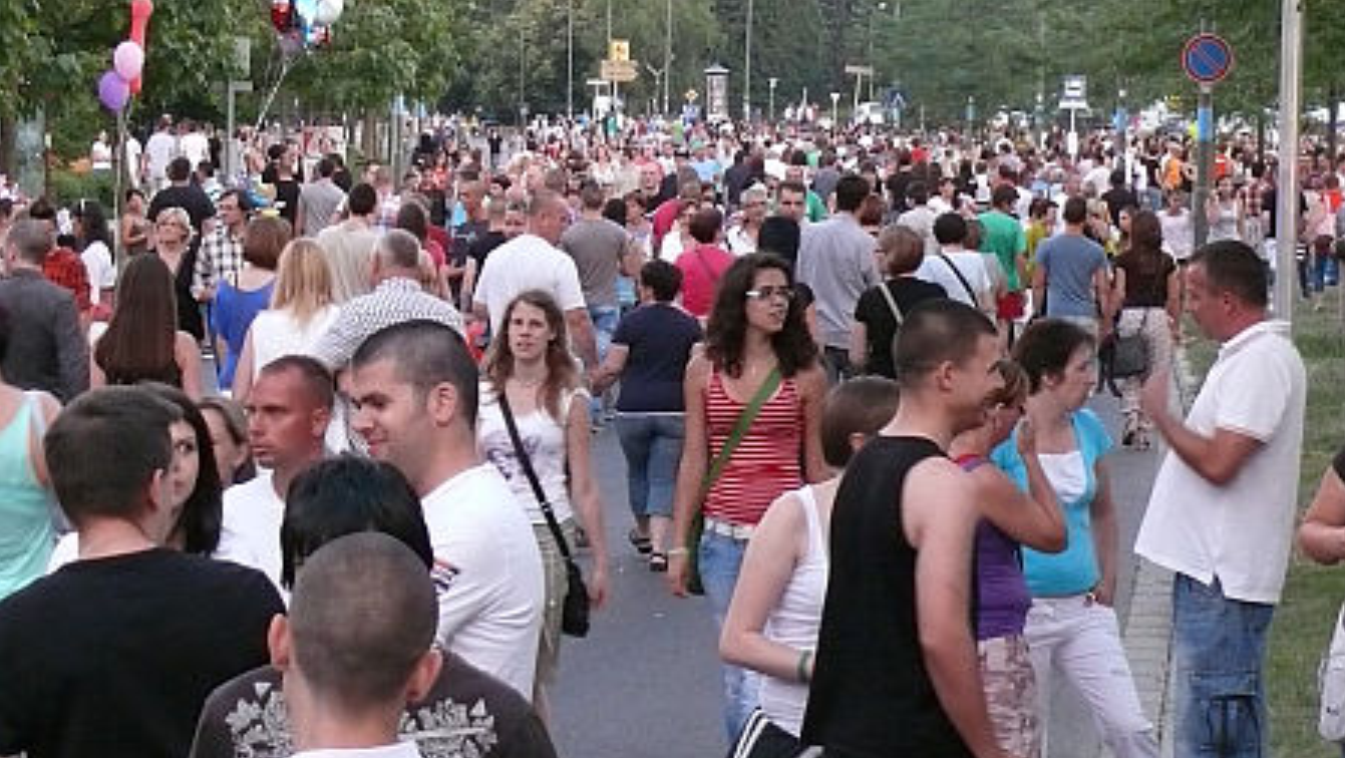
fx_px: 4032
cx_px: 674
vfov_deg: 10.7
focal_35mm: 113
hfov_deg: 18.9
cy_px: 289
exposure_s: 1/25
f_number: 3.2
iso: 400
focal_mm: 13.5
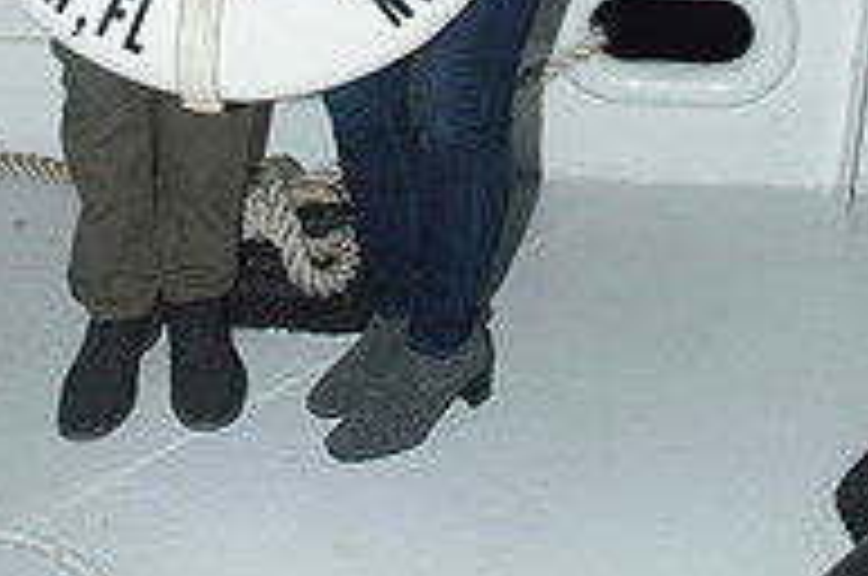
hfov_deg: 31.9
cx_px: 358
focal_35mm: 63
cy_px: -310
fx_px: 1516
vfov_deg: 18.7
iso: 400
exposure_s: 1/60
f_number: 5.6
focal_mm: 18
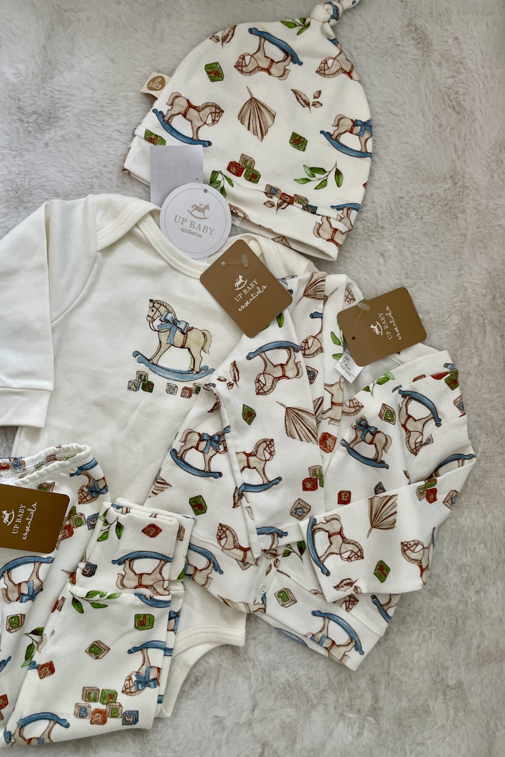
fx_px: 589
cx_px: 220
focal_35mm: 28
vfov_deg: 65.5
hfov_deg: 46.3
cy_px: 380
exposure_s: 1/121
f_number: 1.6
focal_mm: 4.2
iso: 125
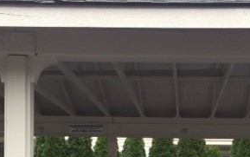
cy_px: 186
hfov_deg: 29.7
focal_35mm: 68
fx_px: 464
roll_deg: -1.4
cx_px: 189
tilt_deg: +2.2
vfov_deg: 18.2
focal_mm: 4.15
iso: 32
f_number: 2.2
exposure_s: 1/60
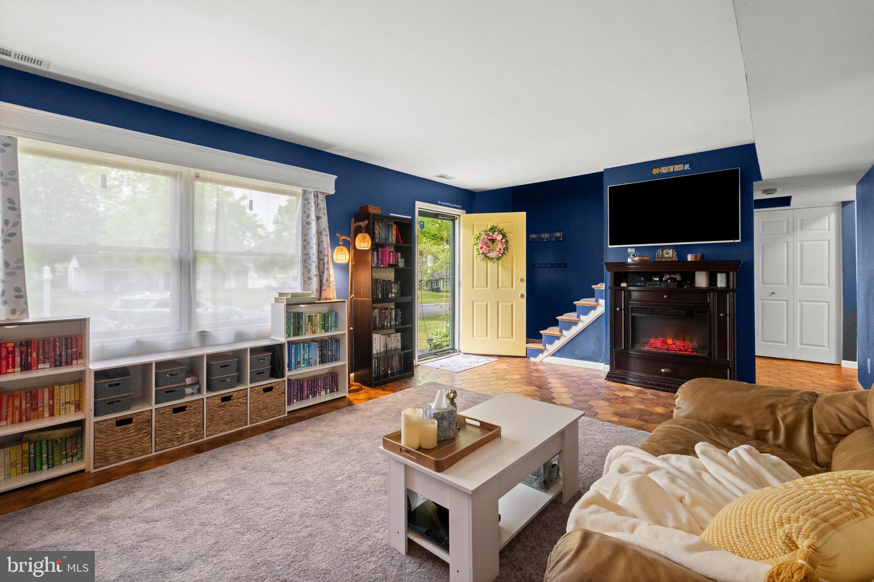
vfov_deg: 73.7
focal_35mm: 16
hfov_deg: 96.8
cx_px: 437
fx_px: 388
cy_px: 291
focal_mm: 16
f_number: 8
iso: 5000
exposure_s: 1/13
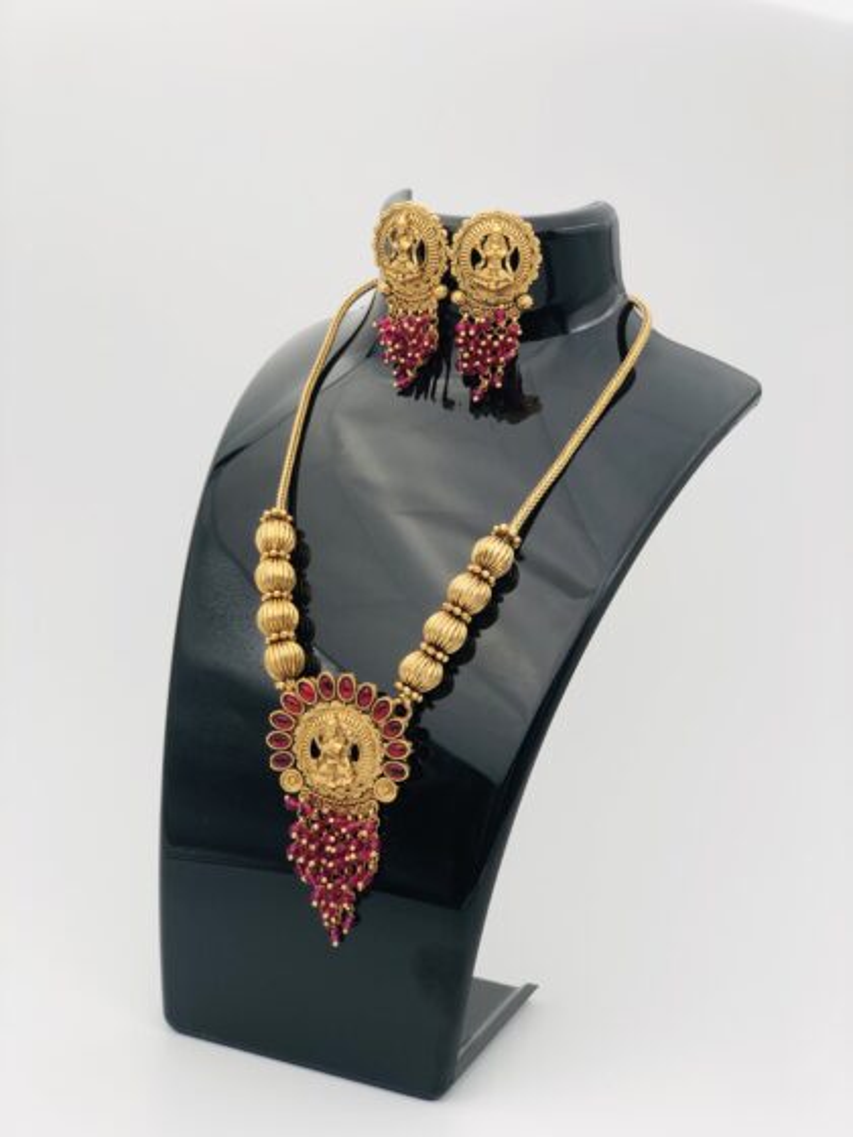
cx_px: 426
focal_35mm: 52
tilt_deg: -10.3
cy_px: 568
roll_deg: -4.1
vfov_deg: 36.8
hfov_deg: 28.0
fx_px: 1708
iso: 16
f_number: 2.4
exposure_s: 1/100
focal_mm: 6
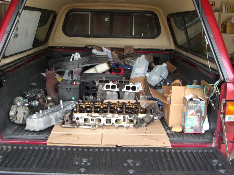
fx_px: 311
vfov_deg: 31.5
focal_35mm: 46
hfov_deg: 41.2
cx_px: 117
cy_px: 88
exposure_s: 1/160
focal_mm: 9.5
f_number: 3.1
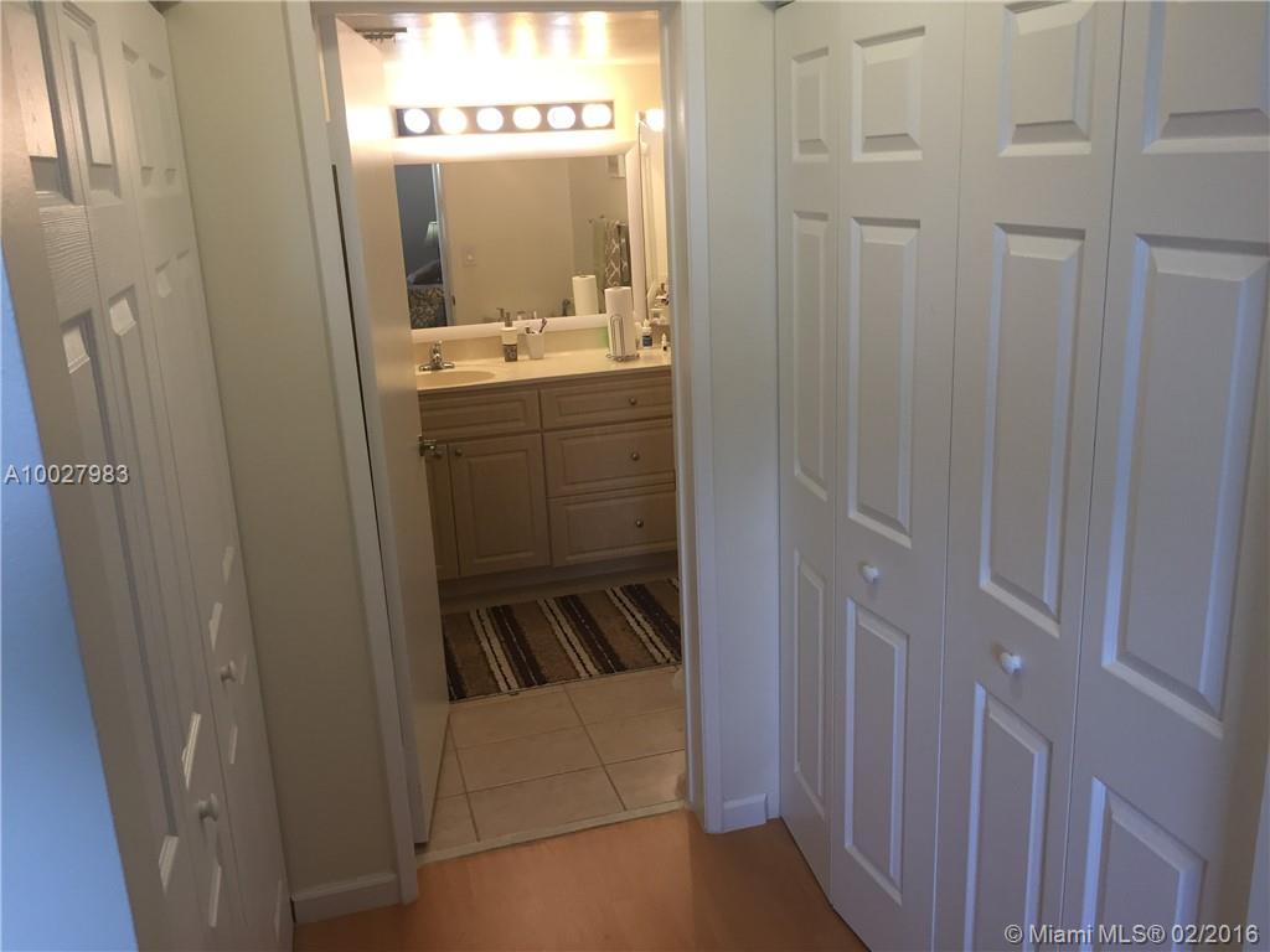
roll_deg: +1.4
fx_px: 1064
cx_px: 635
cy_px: 476
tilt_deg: -15.3
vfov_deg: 48.2
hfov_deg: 61.7
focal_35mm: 29
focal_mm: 4.15
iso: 64
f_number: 2.2
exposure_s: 1/30
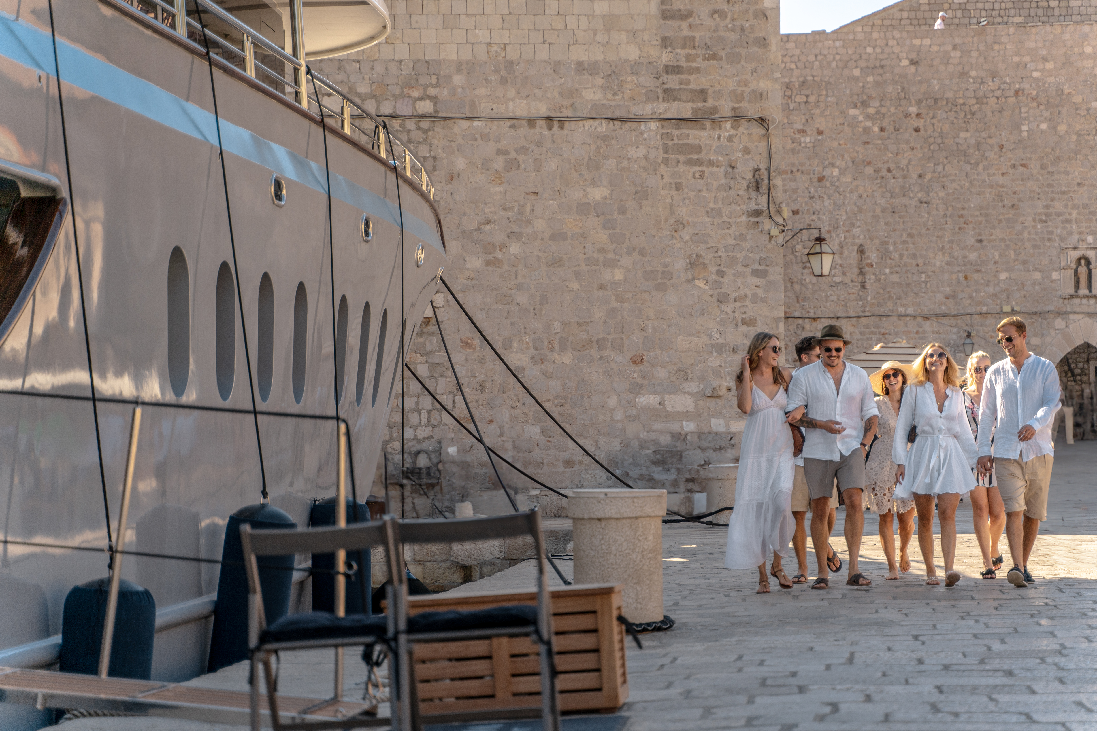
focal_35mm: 75
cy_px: 366
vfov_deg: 18.2
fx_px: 2285
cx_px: 548
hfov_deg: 27.0
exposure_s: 1/2500
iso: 200
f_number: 2.8
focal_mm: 75
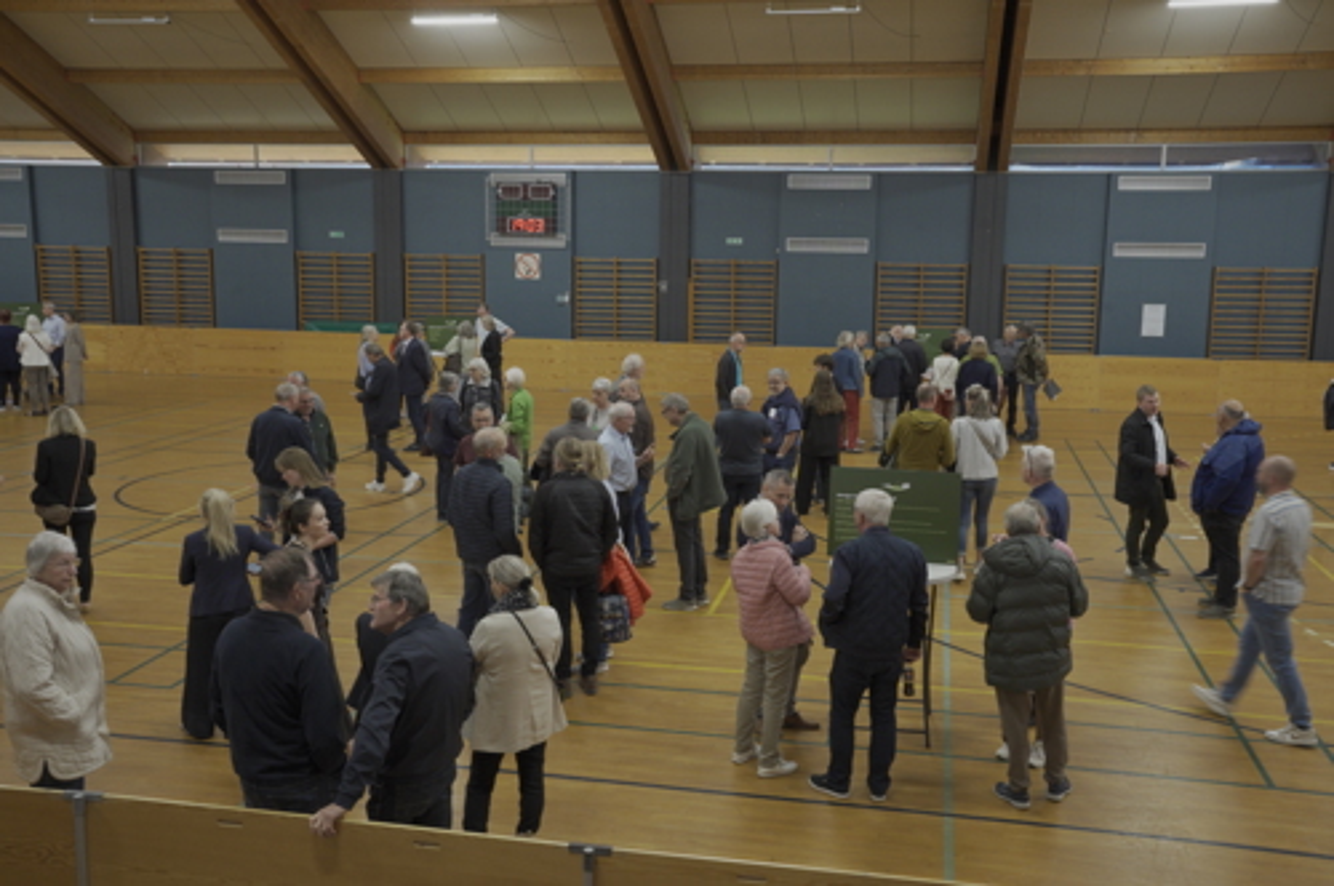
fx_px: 1295
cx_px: 667
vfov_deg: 37.8
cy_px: 443
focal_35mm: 35
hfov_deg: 54.5
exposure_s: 1/40
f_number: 11
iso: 3200
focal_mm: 35
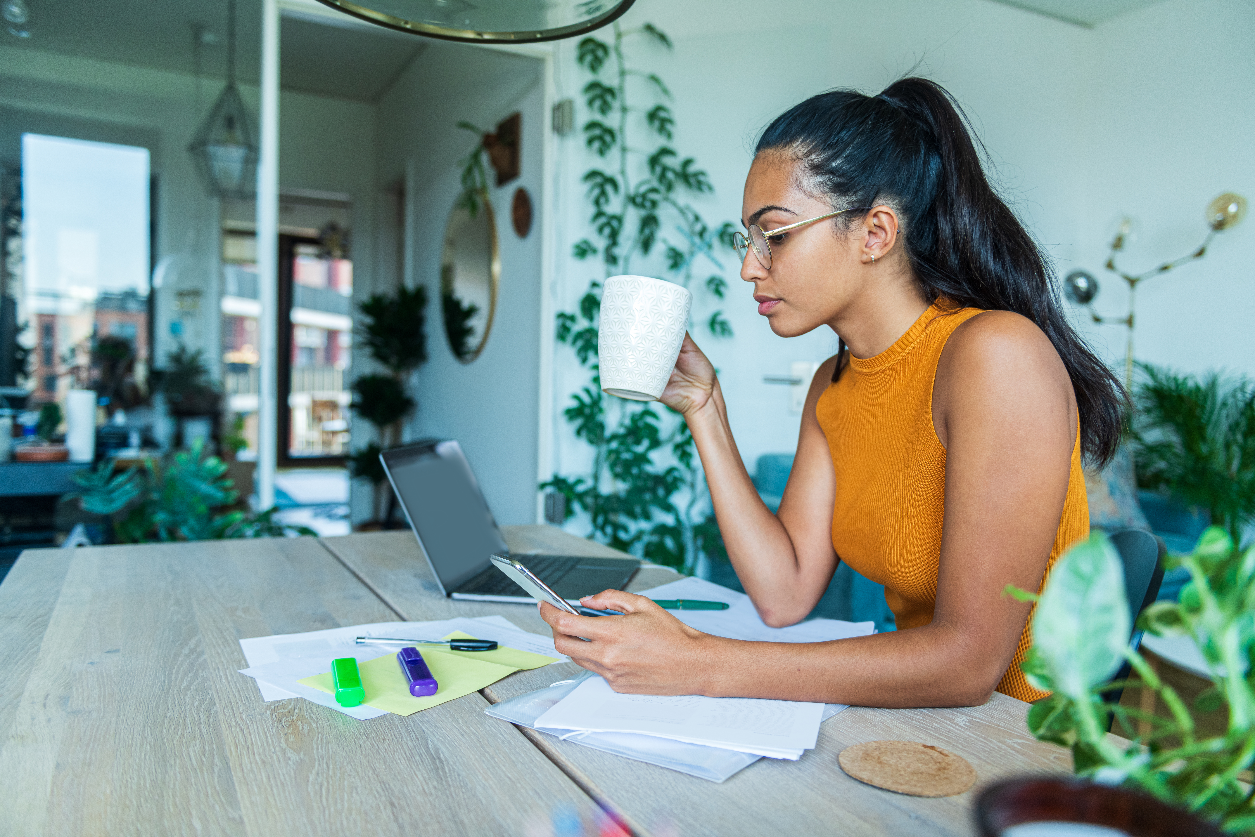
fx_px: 976
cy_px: 418
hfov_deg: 65.5
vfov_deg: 46.4
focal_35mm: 28
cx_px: 628
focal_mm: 28
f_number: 2.8
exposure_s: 1/160
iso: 500
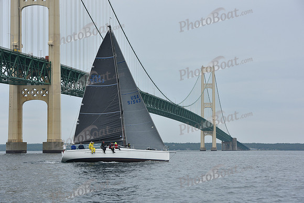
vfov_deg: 14.0
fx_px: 828
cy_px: 102
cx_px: 152
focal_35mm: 98
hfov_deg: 20.8
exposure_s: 1/800
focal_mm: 98
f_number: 8
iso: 250
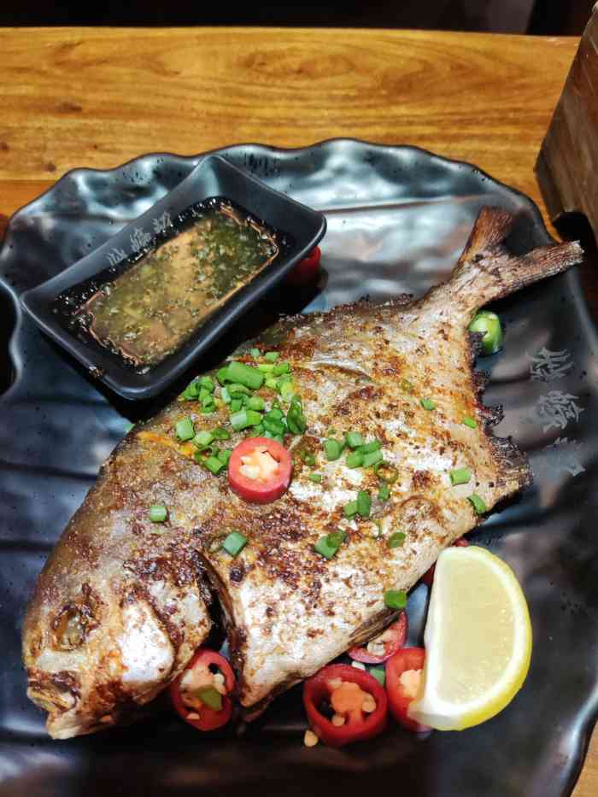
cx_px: 299
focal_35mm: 25
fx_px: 576
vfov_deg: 69.4
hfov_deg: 54.9
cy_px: 398
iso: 427
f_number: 1.79
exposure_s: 1/50
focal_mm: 4.71
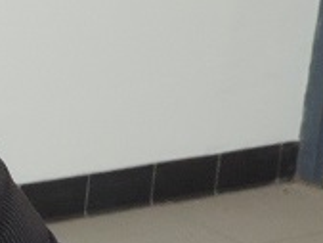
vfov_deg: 5.1
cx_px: -229
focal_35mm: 289
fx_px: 2699
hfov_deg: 6.7
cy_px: 431
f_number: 3.3
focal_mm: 7.1
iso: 320
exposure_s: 1/50
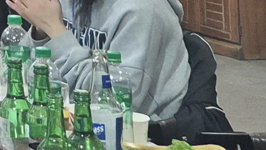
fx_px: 1305
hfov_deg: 9.9
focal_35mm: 185
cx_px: -427
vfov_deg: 6.1
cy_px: -279
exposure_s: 1/120
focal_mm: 5.4
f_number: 1.8
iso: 500
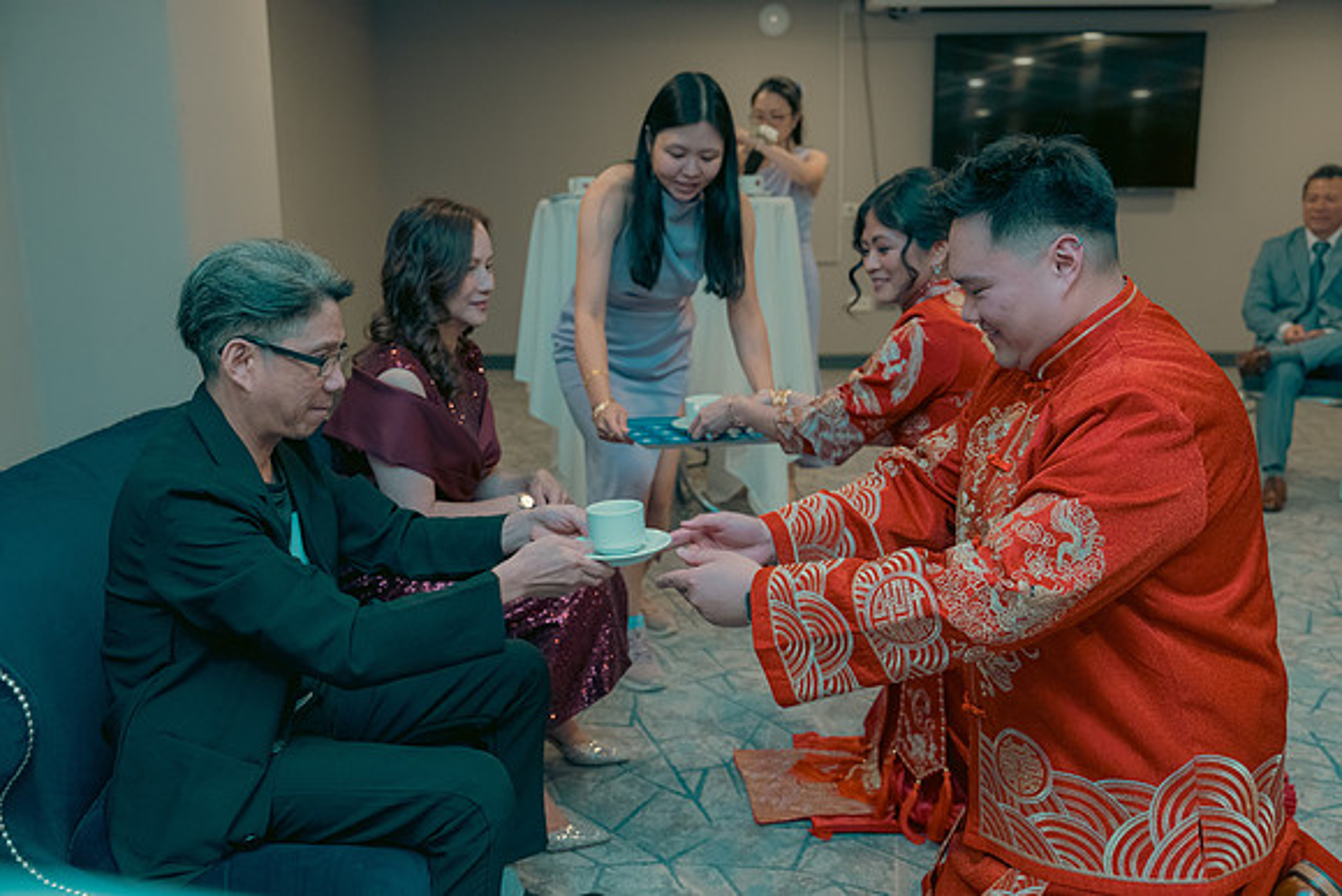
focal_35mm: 33
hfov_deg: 57.2
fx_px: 1230
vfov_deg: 40.0
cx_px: 671
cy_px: 448
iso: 2500
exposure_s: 1/160
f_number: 3.5
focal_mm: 33
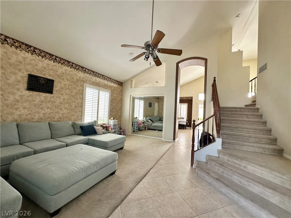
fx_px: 118
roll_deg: -3.3
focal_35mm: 14
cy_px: 109
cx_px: 146
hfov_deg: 102.1
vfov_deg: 85.7
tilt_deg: +2.6
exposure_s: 1/99
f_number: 2.2
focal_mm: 2.22
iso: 100
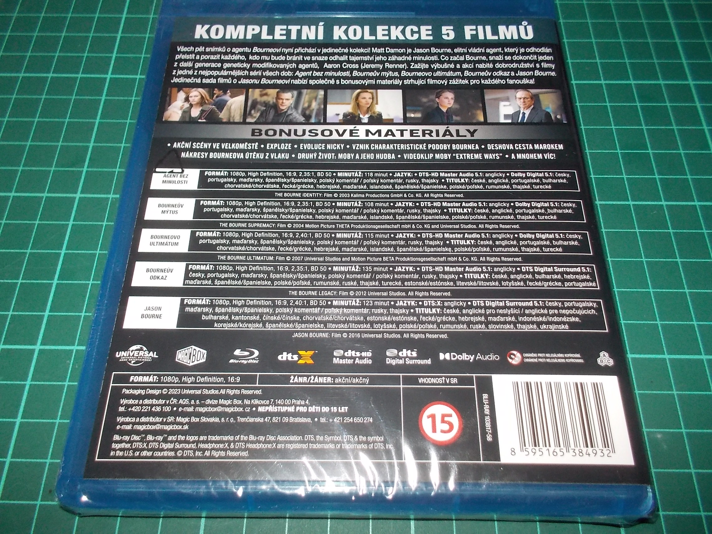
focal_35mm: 29
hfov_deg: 61.7
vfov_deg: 48.2
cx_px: 356
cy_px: 267
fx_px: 596
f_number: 3.3
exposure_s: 1/30
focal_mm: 4.1
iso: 200
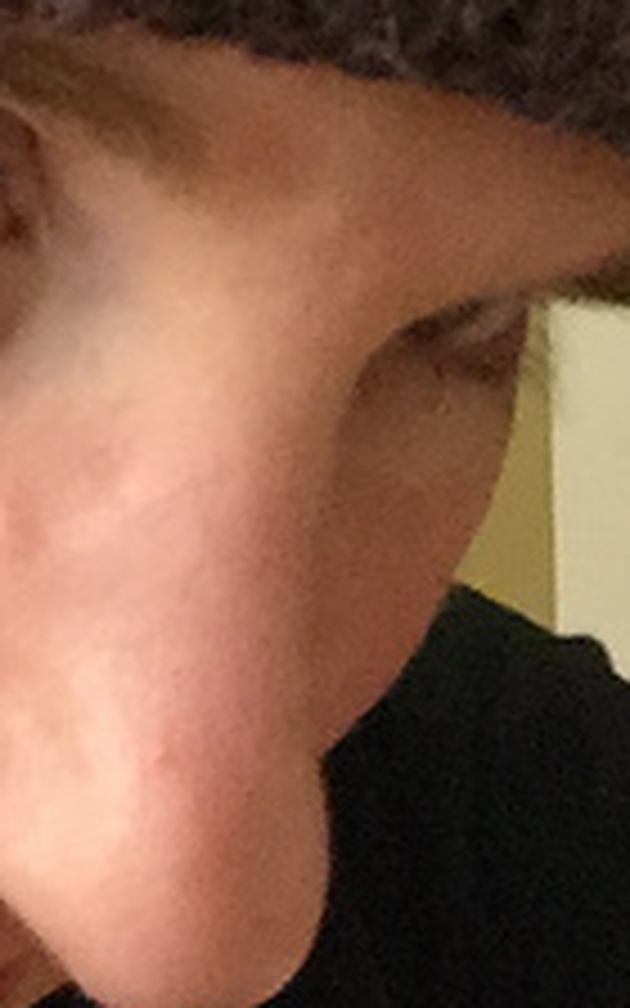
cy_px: -274
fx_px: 2582
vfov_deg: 20.3
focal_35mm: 94
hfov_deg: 13.0
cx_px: -369
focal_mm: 2.65
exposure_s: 1/15
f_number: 2.2
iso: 320
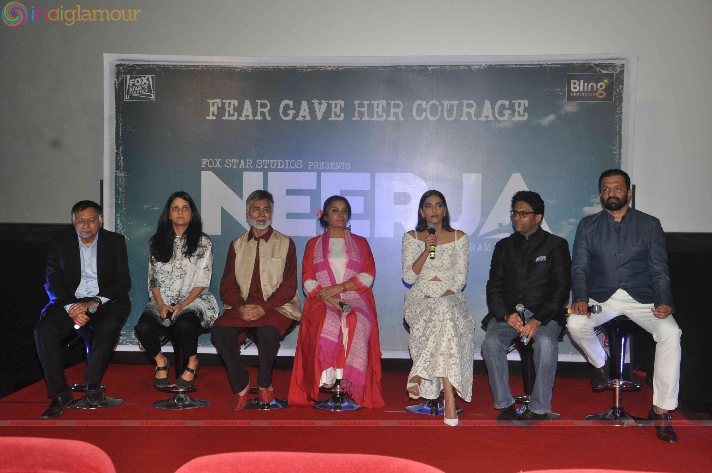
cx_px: 356
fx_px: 948
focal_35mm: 48
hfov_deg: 41.2
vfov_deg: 28.0
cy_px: 236
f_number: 10
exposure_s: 1/160
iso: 1250
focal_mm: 32
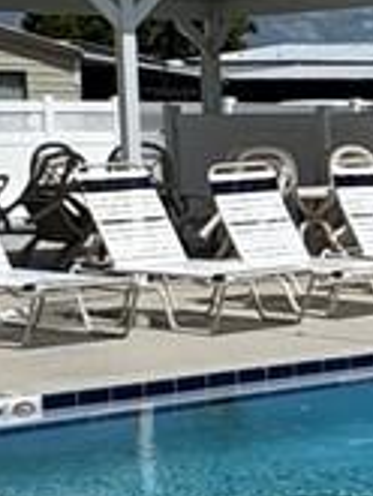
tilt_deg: -8.3
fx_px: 1951
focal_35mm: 136
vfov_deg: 14.4
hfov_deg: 9.7
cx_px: 878
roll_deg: -0.8
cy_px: 370
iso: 32
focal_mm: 2.22
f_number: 2.2
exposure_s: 1/3906
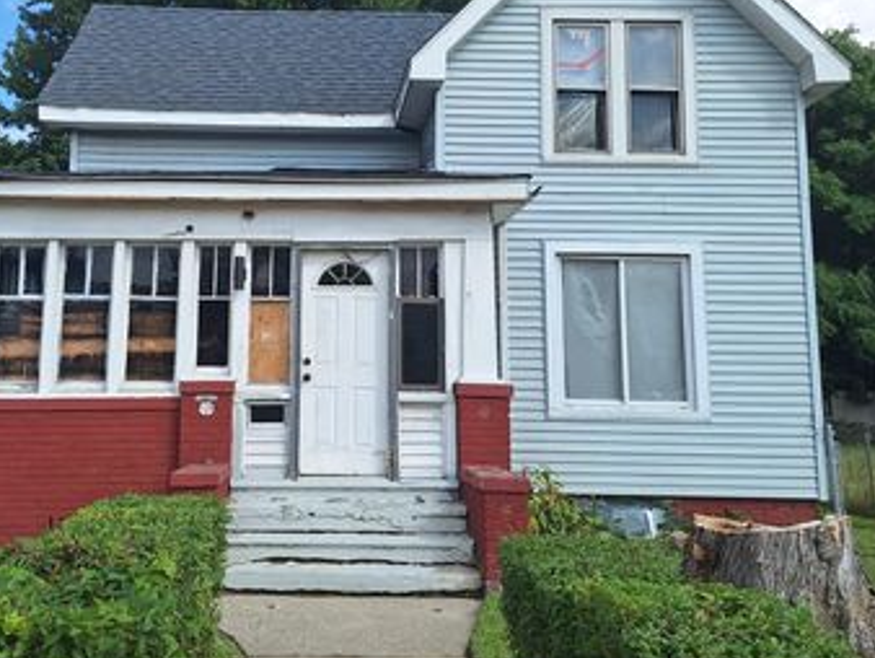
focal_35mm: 34
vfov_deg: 41.7
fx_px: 860
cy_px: 266
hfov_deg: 53.3
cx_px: 326
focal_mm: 5.54
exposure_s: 1/2041
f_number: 1.8
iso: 40
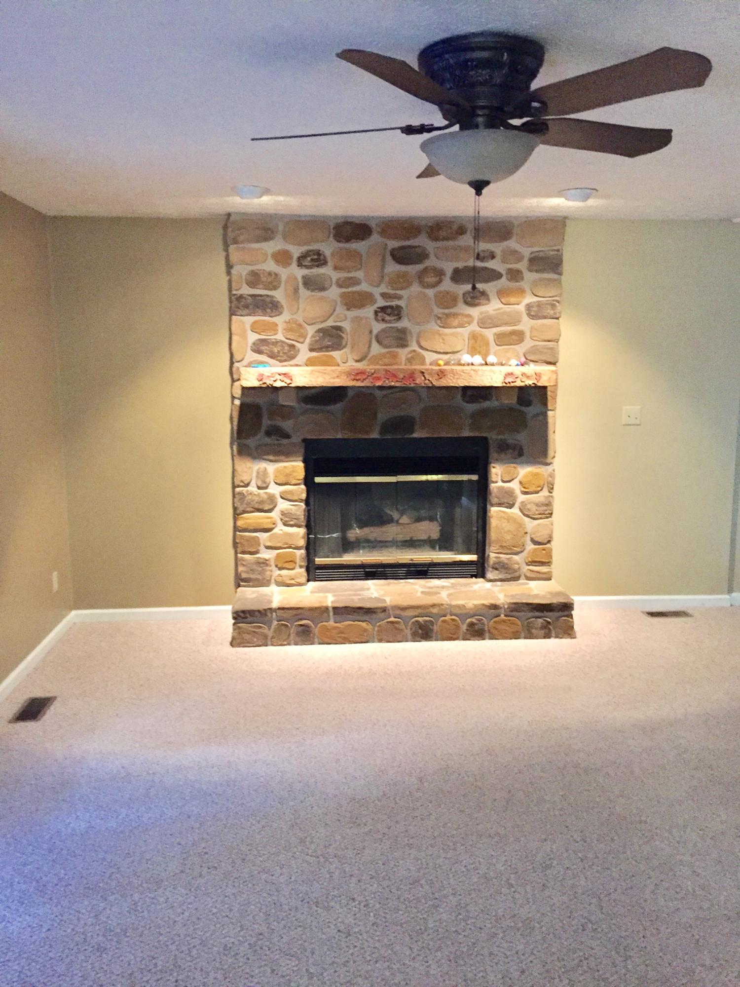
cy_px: 494
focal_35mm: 29
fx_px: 827
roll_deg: +1.4
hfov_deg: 48.2
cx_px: 370
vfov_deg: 61.7
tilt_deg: -6.8
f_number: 2.2
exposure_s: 1/15
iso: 320
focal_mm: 4.15
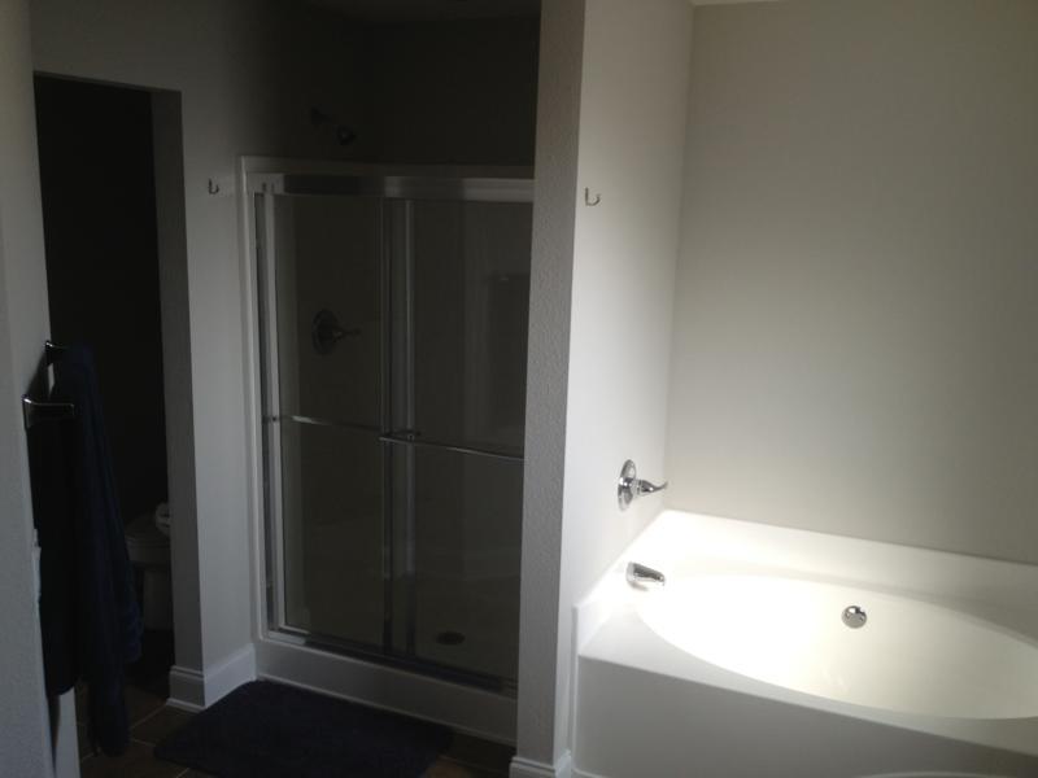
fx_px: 1050
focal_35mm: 35
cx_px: 519
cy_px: 389
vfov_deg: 40.7
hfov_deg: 52.6
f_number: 2.4
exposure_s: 1/40
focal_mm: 4.28
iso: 50
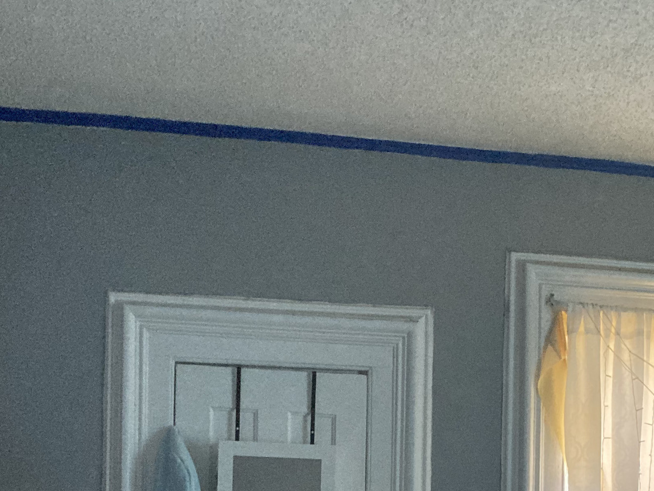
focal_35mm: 70
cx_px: 400
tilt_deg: +1.3
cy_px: 592
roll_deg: -0.4
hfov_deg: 27.7
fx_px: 1323
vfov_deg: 19.7
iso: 320
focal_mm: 3.99
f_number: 1.8
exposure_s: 1/43
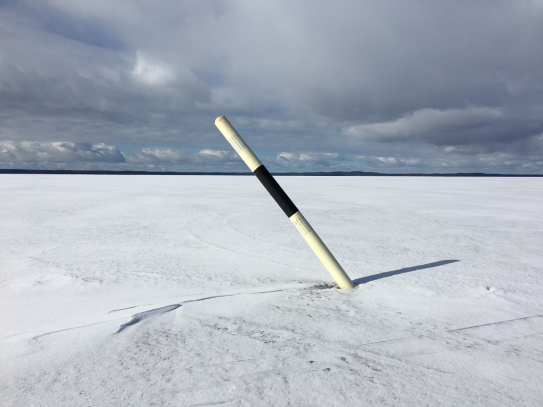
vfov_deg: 48.2
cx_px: 272
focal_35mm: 29
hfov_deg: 61.7
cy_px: 204
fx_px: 455
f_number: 2.2
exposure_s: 1/6993
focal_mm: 4.15
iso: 25
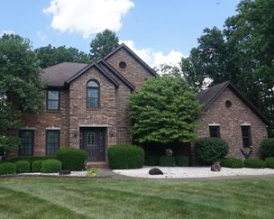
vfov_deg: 40.1
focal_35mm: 37
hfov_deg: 48.9
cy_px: 109
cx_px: 116
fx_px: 300
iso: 200
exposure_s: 1/125
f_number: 9
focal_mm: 16
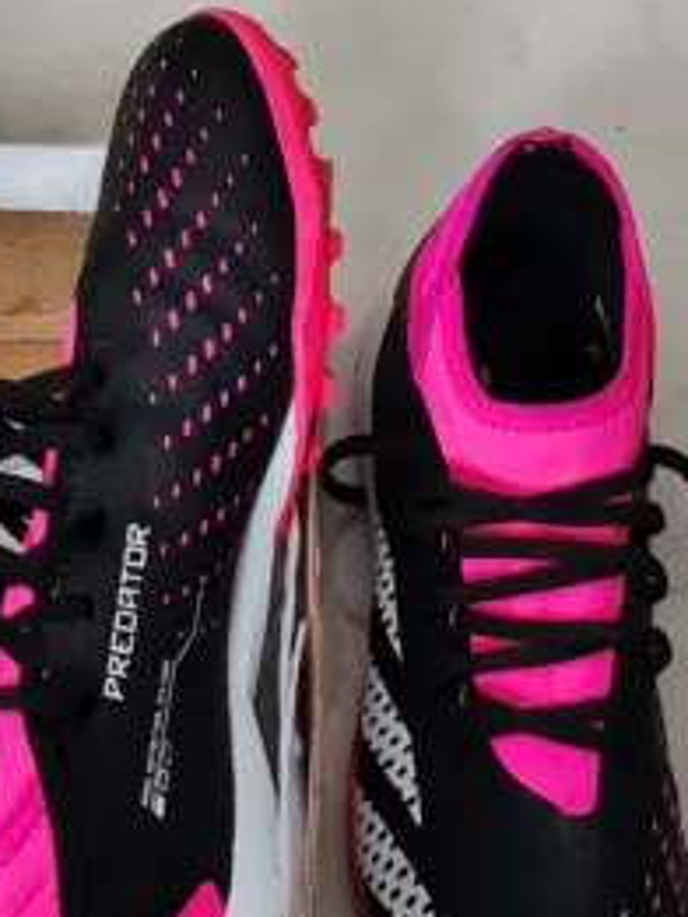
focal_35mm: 72
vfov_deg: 26.8
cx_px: 316
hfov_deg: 20.5
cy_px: 632
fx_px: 1906
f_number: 1.75
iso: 2759
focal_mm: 5.25
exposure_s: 1/20
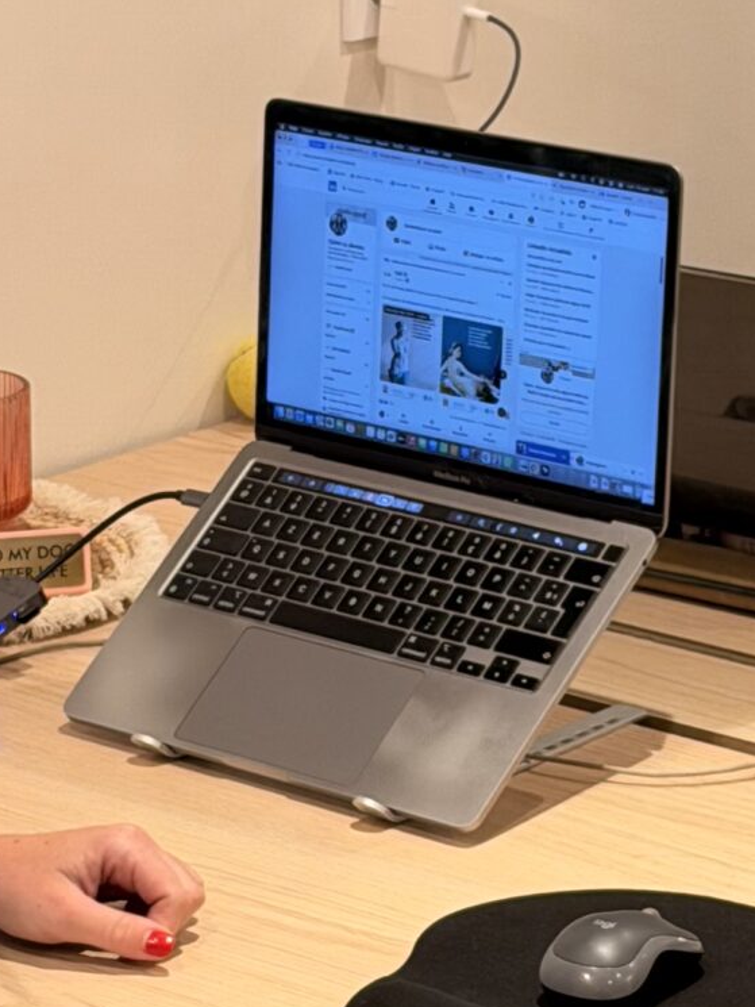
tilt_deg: -14.3
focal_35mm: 165
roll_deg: +0.0
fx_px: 4797
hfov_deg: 9.0
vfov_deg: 12.0
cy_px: 291
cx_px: 348
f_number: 1.78
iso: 100
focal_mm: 6.76
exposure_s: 1/50
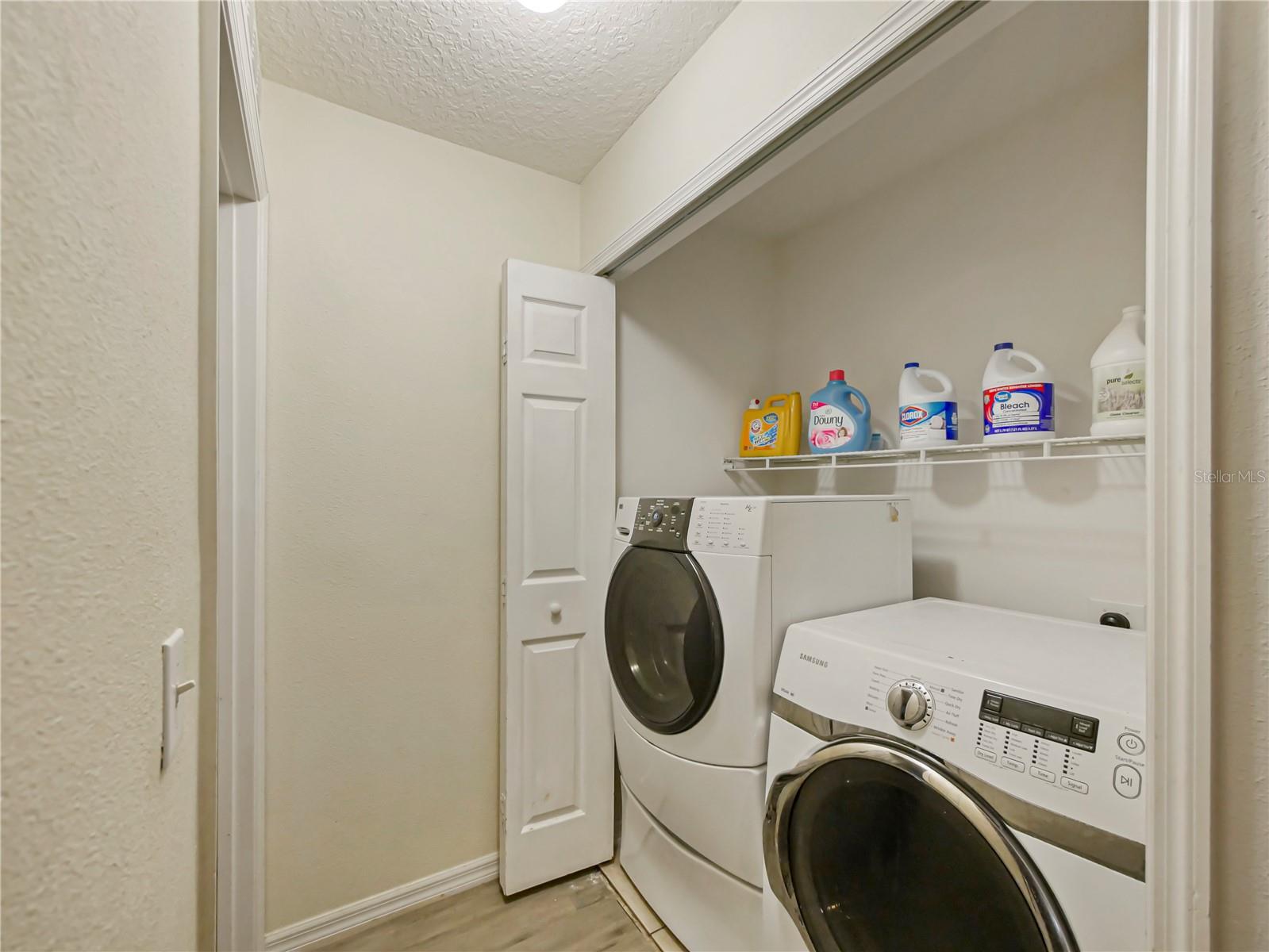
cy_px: 476
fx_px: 513
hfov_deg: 102.1
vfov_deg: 85.7
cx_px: 634
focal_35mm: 14
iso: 3200
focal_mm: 7
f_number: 4
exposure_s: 1/50
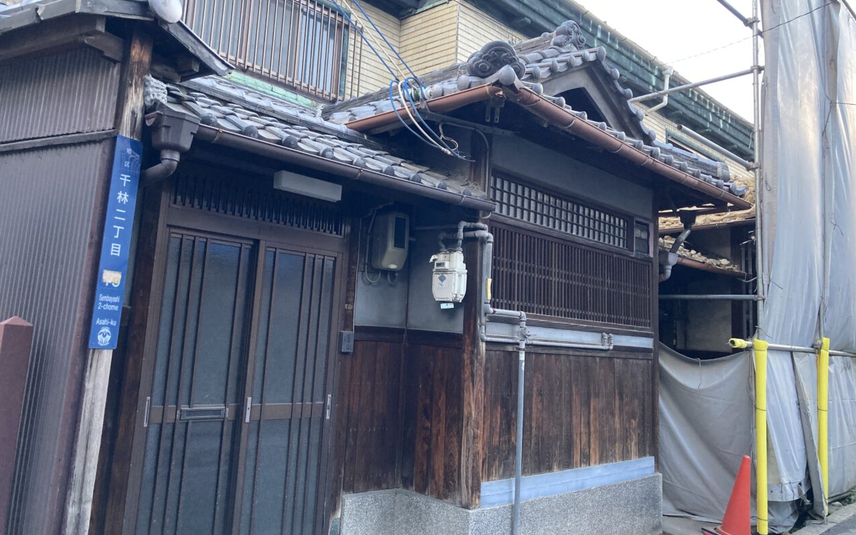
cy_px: 233
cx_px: 431
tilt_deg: +9.6
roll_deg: -4.7
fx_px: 700
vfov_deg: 41.7
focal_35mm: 30
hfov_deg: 62.9
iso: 160
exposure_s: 1/60
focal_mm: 3.99
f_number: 1.8
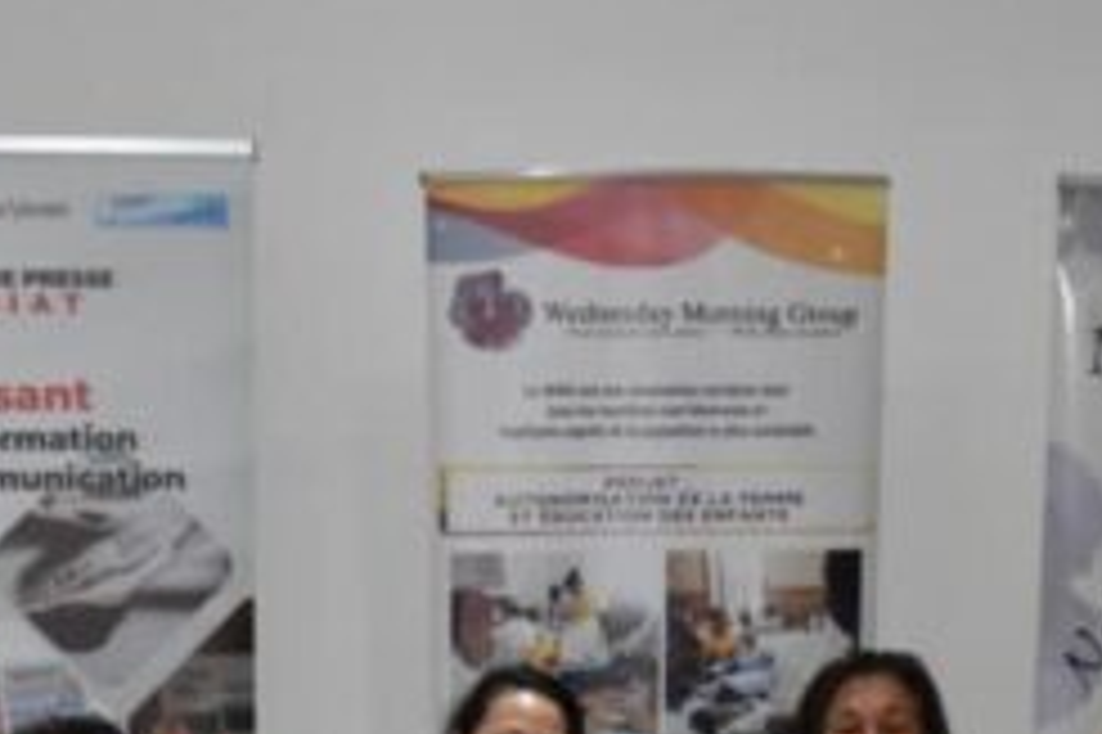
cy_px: 811
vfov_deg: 16.5
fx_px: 2447
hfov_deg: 25.4
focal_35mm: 80
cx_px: 495
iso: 1600
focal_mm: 18
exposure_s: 1/100
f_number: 5.6
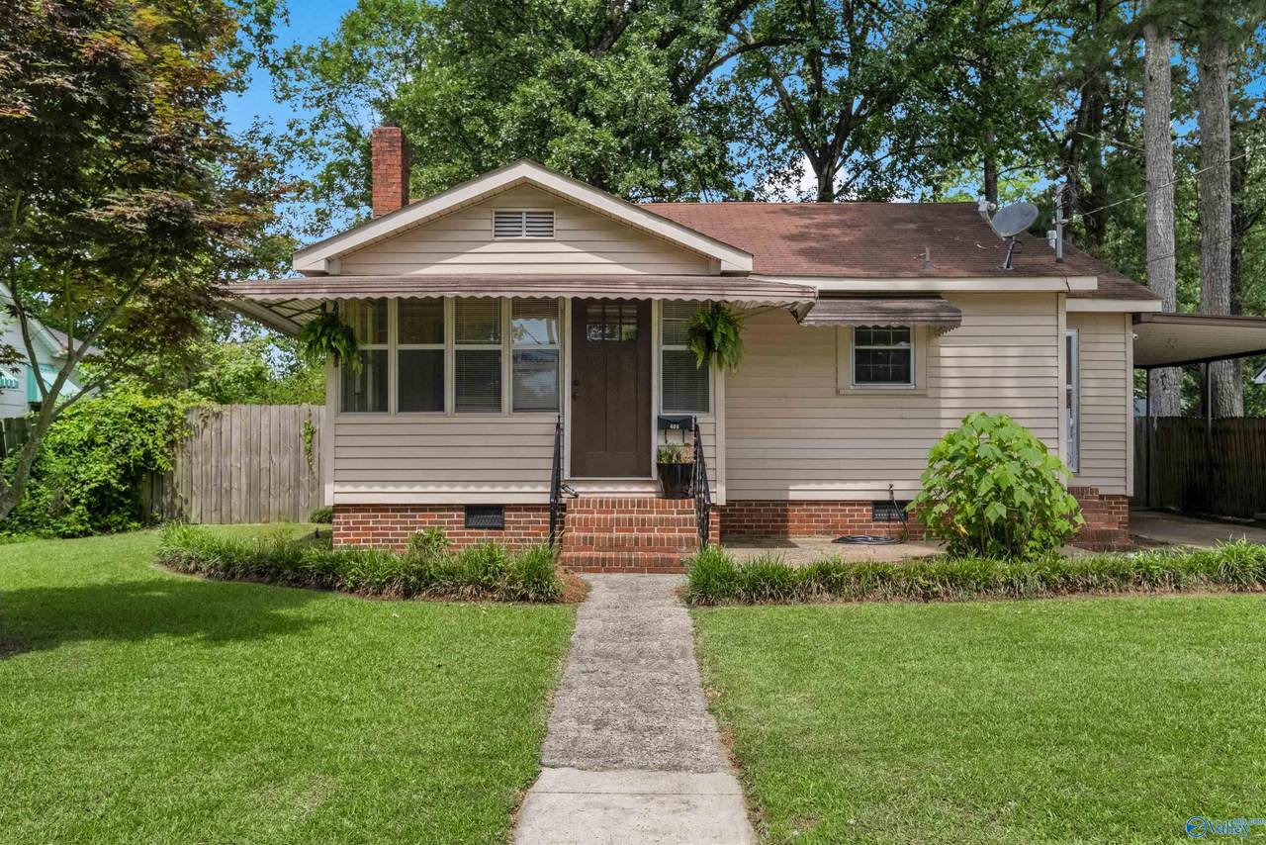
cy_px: 422
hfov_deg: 61.9
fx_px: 1055
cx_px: 633
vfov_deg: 43.6
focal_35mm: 30
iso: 640
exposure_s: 1/500
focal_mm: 20
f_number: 7.1
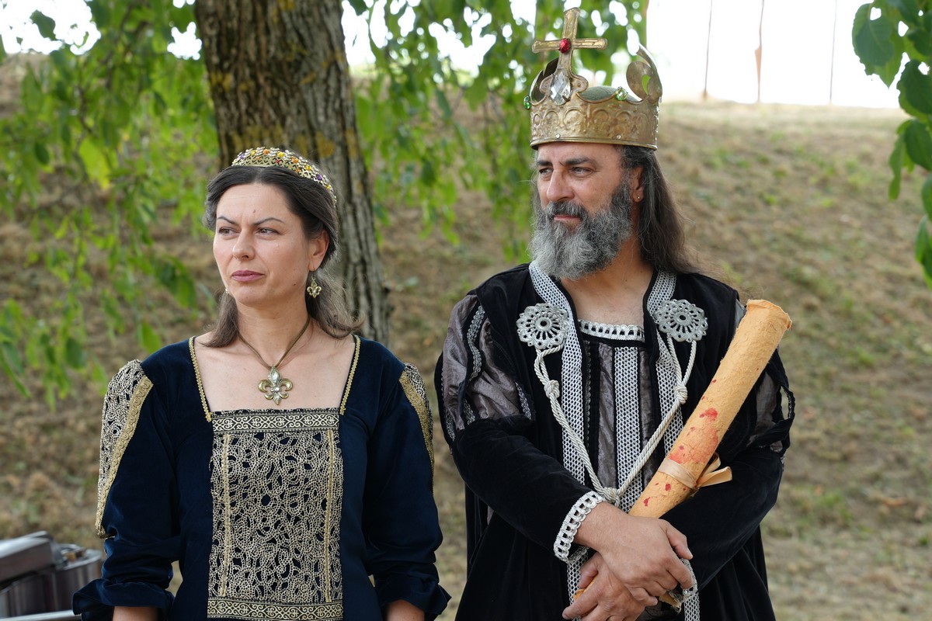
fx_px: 2356
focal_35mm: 91
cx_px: 466
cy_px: 310
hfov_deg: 22.4
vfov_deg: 15.0
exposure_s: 1/160
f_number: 4
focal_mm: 60.7
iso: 125
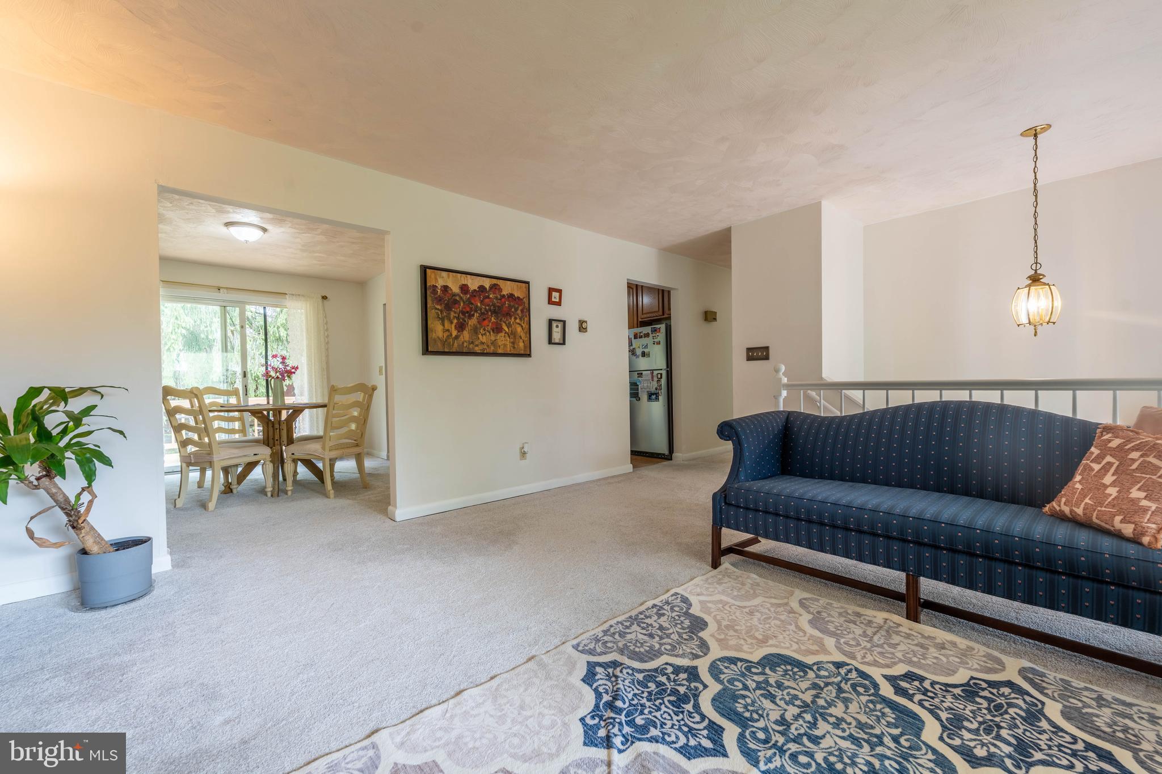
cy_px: 387
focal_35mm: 14
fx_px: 452
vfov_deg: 81.2
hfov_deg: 104.3
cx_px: 581
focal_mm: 14
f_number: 8
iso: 100
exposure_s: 1/25
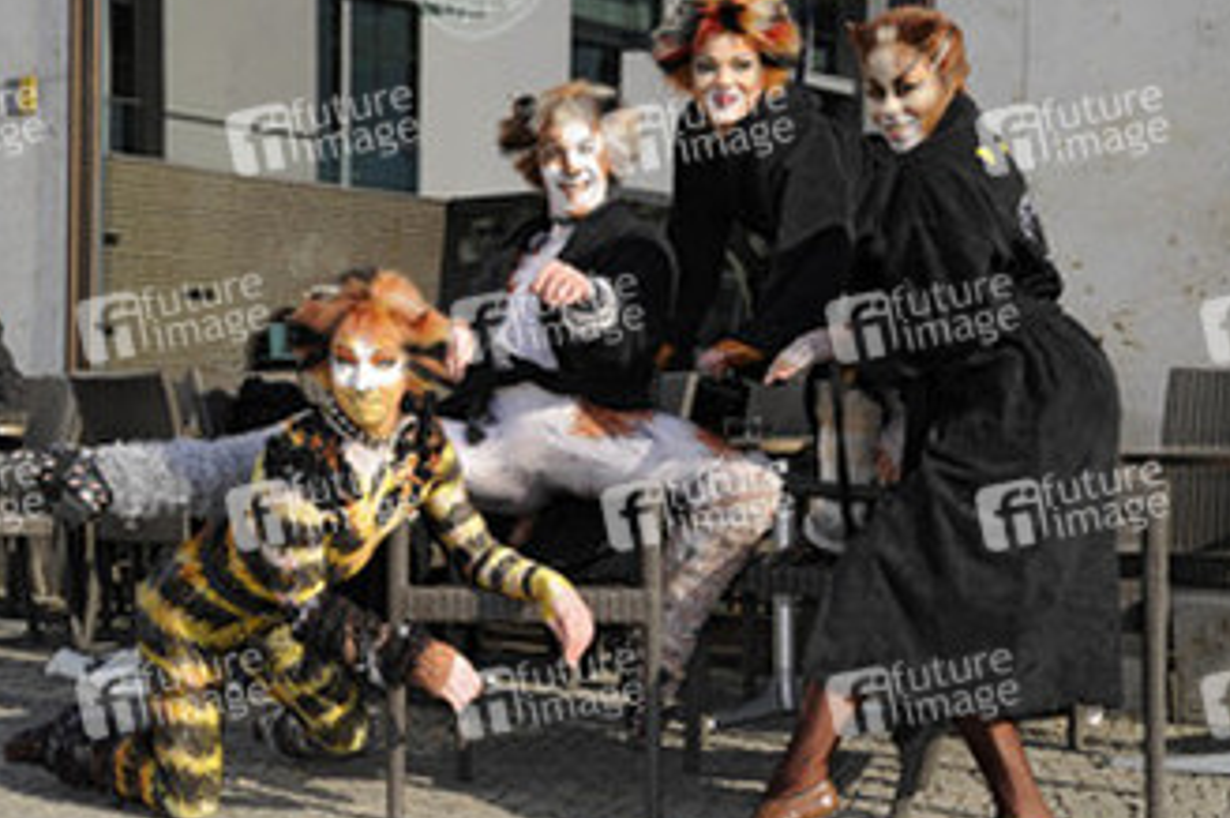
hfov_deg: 30.5
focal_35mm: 66
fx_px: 2253
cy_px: 413
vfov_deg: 20.6
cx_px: 598
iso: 320
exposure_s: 1/250
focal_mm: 48
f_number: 13
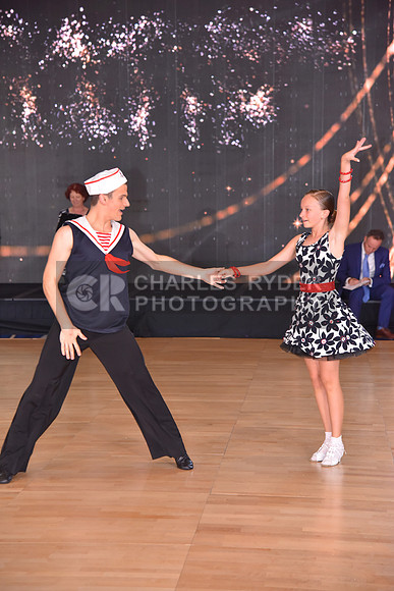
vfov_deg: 24.8
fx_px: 1345
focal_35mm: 82
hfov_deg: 16.7
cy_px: 296
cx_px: 197
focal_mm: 82
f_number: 4.5
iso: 1600
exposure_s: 1/250
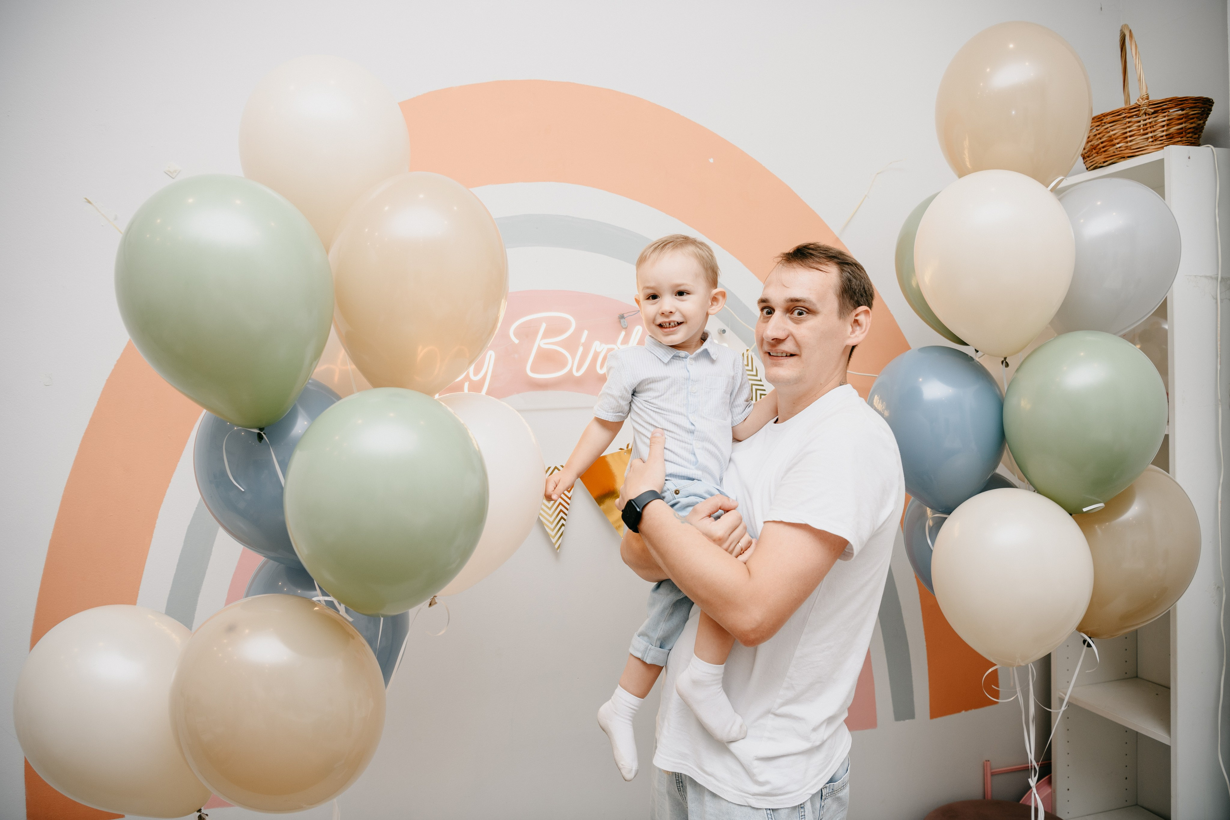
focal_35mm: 28
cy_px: 410
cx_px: 615
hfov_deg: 65.5
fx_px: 957
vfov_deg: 46.4
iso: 125
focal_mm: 28
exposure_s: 1/160
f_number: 3.5
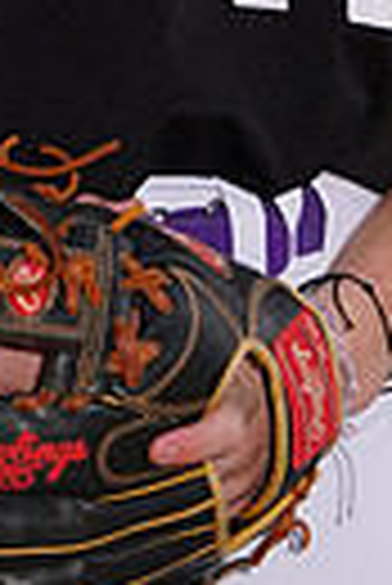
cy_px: -252
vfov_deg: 2.4
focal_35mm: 874
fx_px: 14236
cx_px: 119
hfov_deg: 1.6
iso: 100
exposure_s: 1/200
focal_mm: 196
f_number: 8
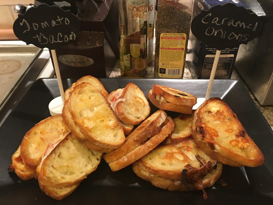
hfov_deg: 61.7
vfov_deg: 48.2
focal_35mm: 29
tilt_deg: -36.2
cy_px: 102
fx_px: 229
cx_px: 136
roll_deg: +1.3
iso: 125
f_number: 2.2
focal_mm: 4.15
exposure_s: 1/30
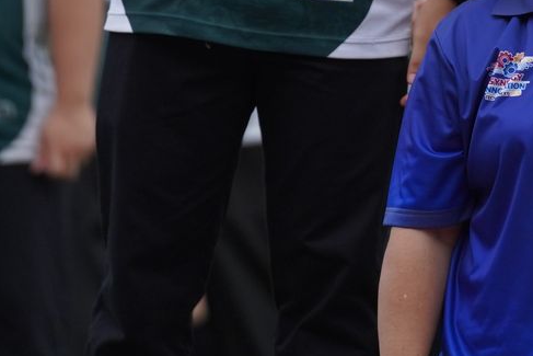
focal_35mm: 862
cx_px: 601
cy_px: -256
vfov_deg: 1.6
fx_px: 12765
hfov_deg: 2.4
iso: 500
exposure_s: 1/2500
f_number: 2.8
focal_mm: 200
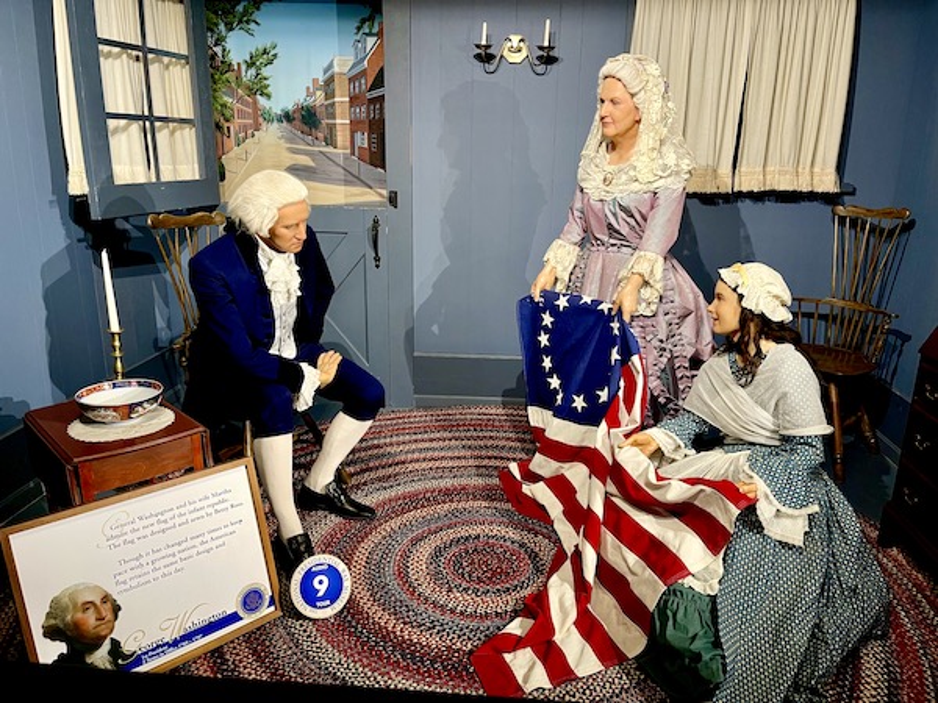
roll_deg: -0.2
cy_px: 352
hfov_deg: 67.3
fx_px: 705
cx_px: 469
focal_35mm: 26
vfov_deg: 53.1
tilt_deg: -16.2
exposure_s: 1/60
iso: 100
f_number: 1.6
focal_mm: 5.1
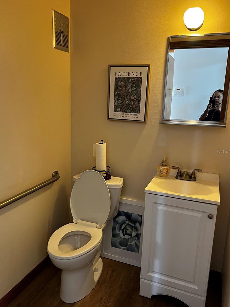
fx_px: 248
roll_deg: -2.2
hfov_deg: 49.8
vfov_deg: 63.4
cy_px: 151
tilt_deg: -11.0
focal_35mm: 28
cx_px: 113
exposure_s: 1/60
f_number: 1.5
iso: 320
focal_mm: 5.7
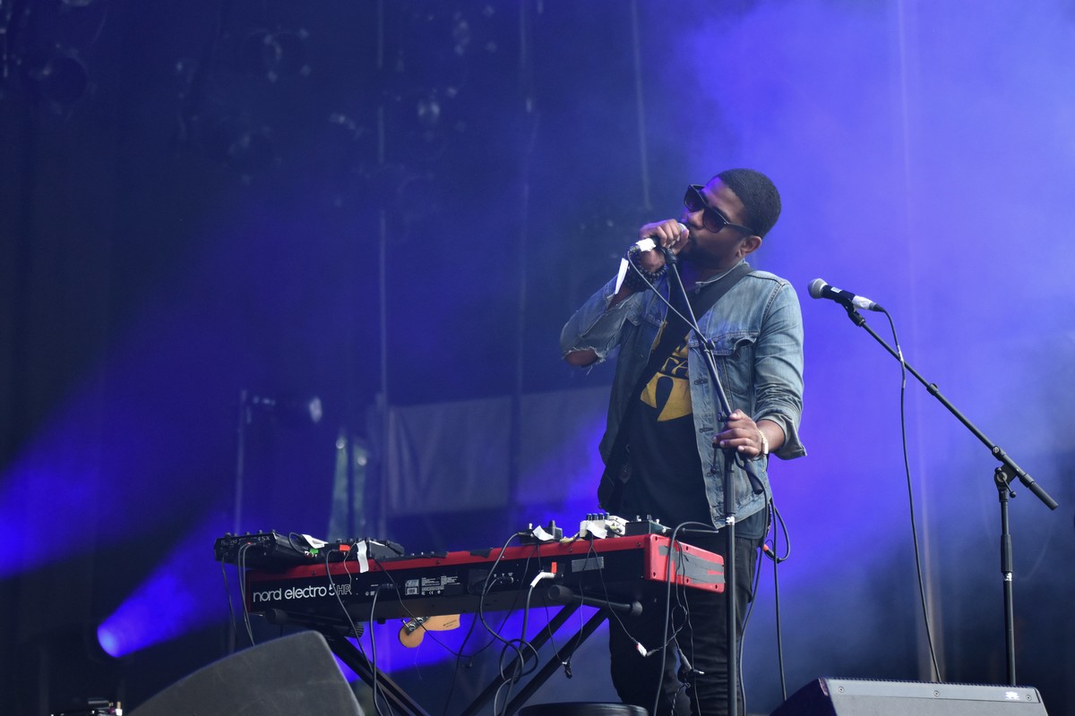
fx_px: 3135
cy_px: 358
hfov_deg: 19.5
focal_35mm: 105
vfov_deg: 13.0
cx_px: 538
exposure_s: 1/1250
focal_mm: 70
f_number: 2.8
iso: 1250
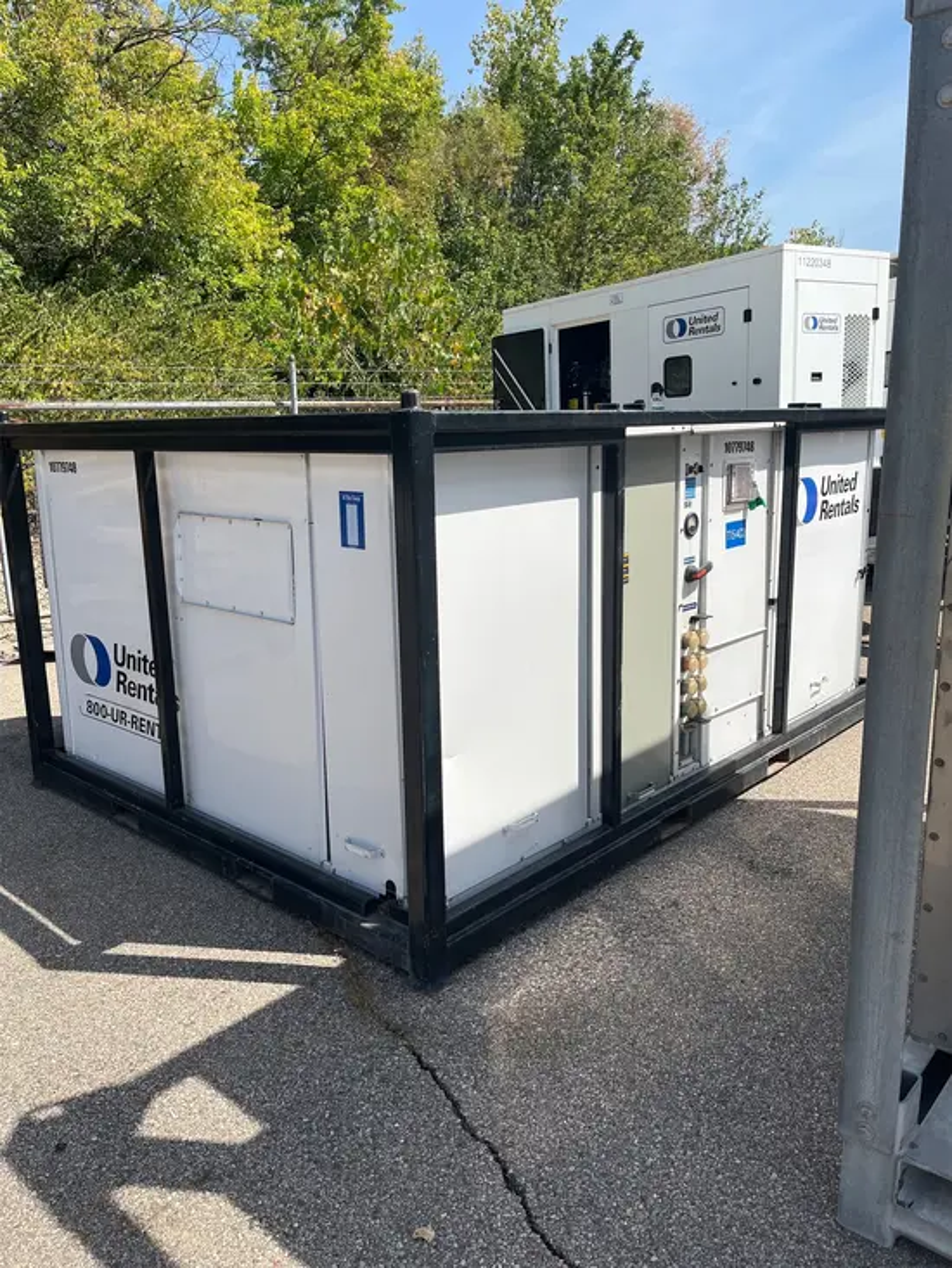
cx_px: 476
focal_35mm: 26
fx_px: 953
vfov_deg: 67.3
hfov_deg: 53.1
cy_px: 634
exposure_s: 1/3623
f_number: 1.6
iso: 50
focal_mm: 5.1
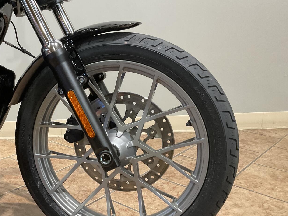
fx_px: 391
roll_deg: -0.1
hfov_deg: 39.4
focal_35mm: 47
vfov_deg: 30.7
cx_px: 74
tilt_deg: -20.4
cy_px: 137
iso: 160
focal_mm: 3
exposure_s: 1/60
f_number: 1.8
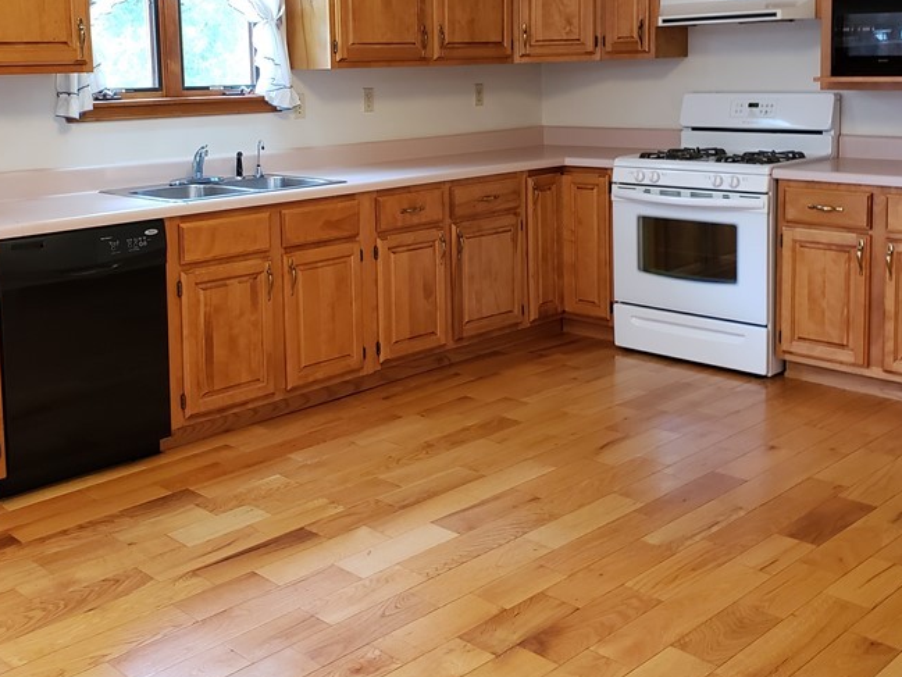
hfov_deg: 45.6
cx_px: 382
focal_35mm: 41
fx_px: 1069
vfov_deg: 34.5
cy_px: 186
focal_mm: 4.3
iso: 250
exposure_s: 1/30
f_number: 2.4
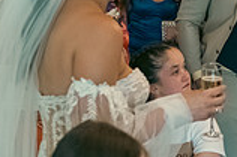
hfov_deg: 16.2
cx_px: 220
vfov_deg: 10.9
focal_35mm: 125
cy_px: 52
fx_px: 822
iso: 2000
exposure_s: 1/160
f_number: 3.5
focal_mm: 34
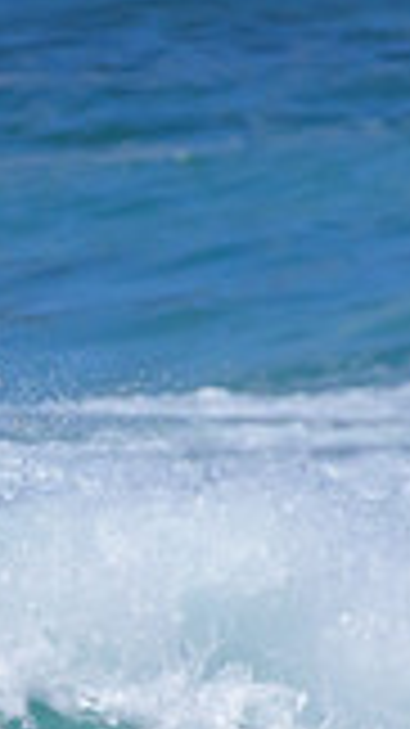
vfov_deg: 0.6
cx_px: 23
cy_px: 862
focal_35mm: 3761
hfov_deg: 0.3
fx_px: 72766
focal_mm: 1000
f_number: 11
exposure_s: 1/2000
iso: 2800
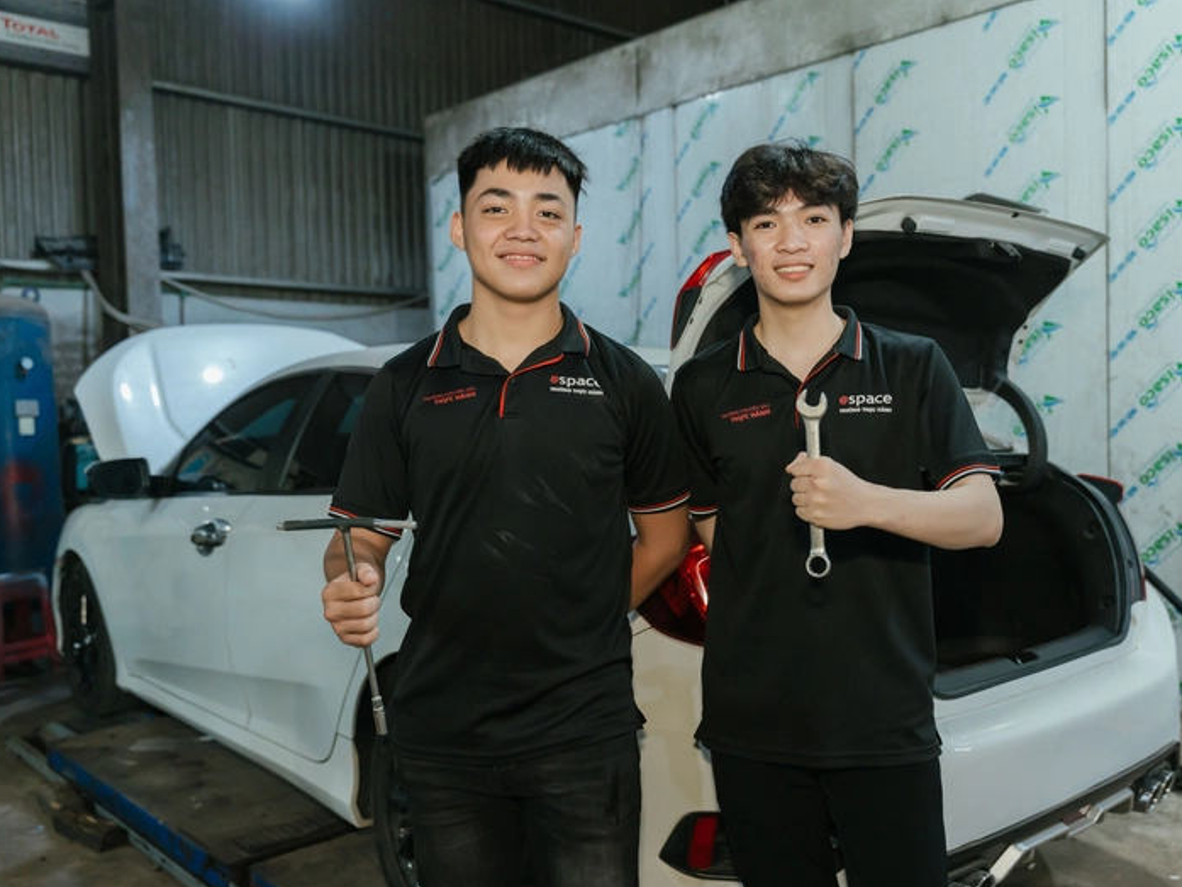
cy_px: 450
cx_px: 656
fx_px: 1112
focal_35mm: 33
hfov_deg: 55.9
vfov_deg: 43.5
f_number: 2.8
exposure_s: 1/125
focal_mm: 29.5
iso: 2000
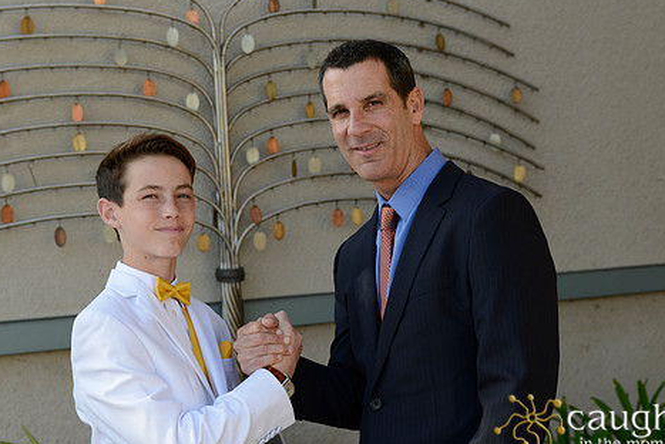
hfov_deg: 26.3
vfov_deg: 17.7
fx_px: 1423
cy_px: 211
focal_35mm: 77
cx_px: 285
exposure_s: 1/160
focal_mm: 62
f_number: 6.3
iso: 200
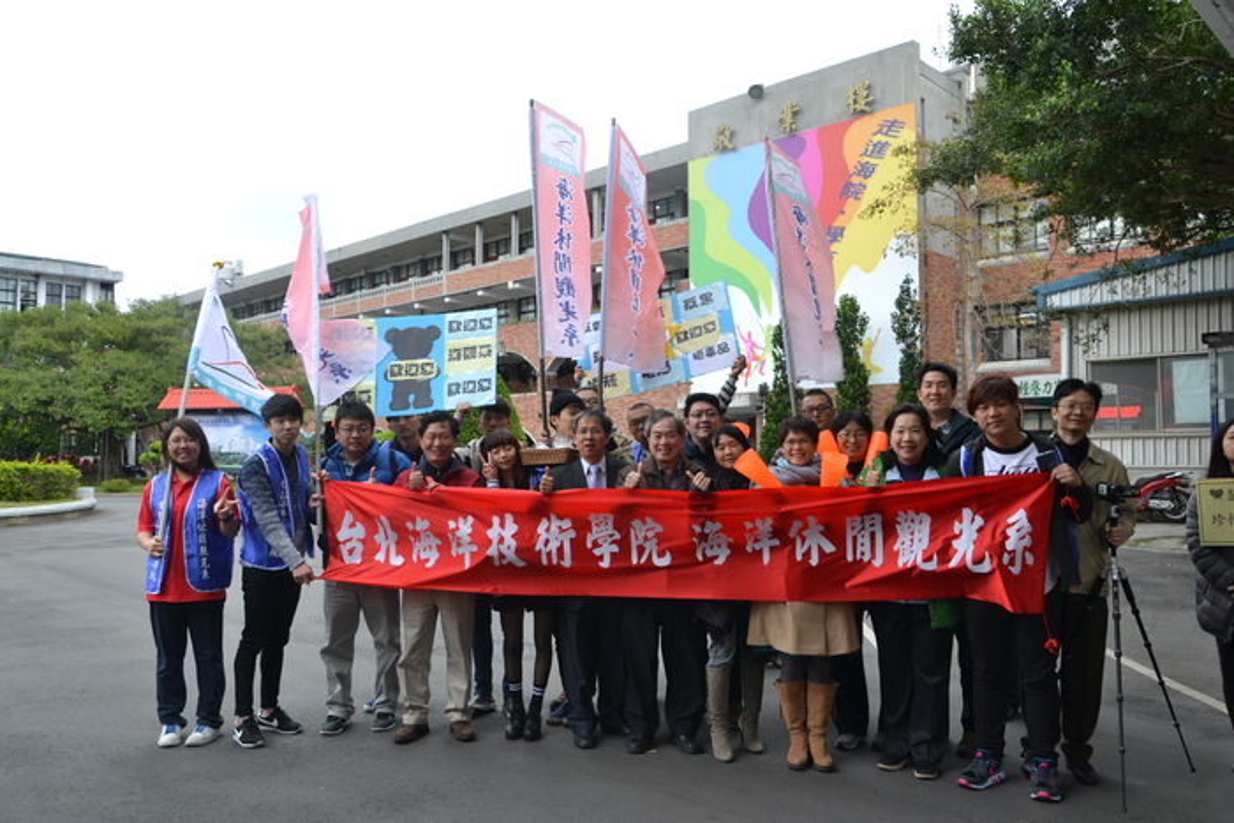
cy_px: 412
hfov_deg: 67.4
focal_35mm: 27
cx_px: 617
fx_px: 926
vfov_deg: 47.9
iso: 400
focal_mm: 18
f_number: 5.6
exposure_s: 1/125
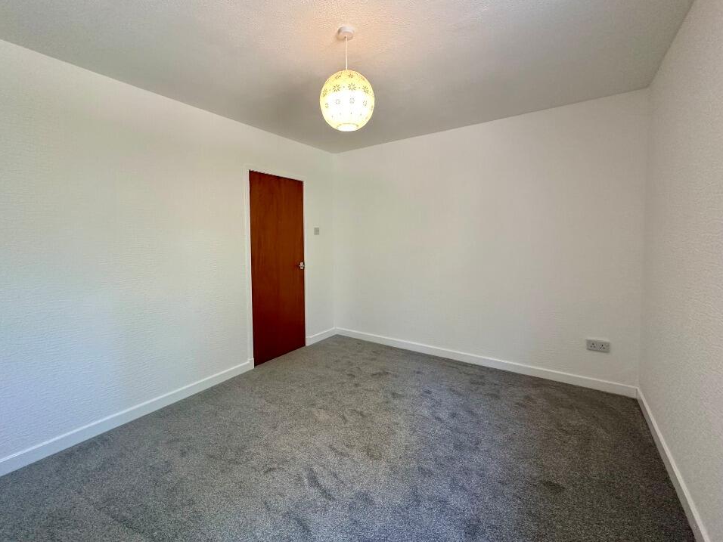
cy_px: 253
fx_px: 313
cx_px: 349
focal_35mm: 15
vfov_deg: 81.6
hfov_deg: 98.1
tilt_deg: -2.6
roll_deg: +0.6
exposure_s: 1/100
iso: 250
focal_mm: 2.22
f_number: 2.2
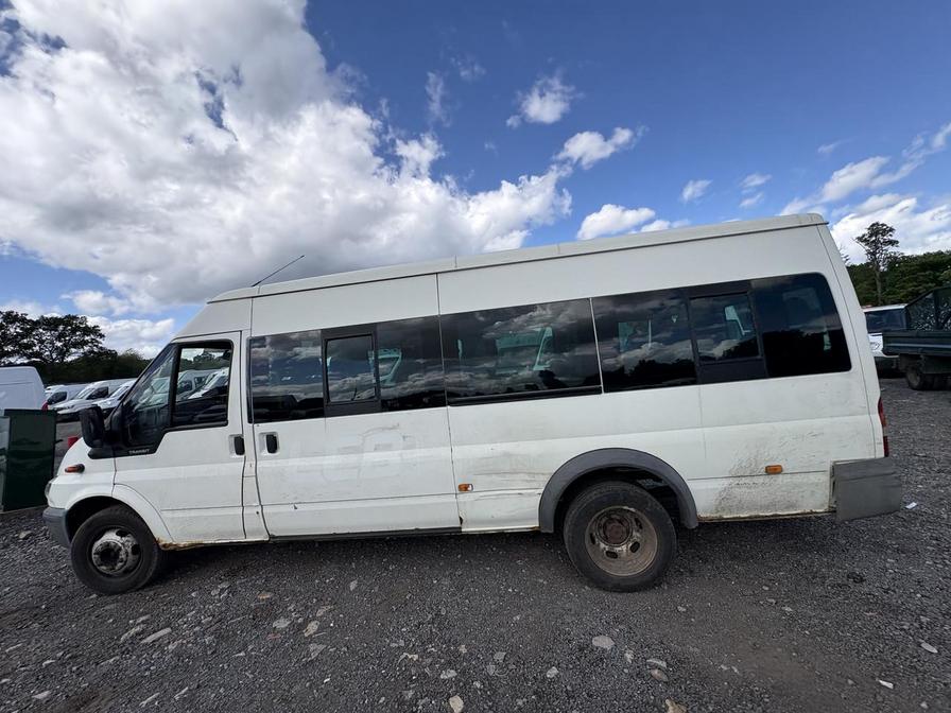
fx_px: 385
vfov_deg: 85.7
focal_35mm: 14
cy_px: 356
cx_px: 476
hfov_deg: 102.1
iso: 40
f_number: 2.2
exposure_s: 1/1637
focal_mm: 2.22
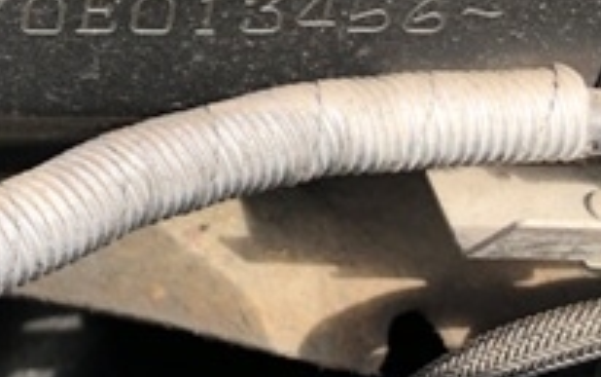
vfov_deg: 14.2
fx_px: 1508
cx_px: -210
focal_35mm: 92
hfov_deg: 20.3
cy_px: 85
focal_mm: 3.99
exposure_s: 1/147
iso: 20
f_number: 1.8
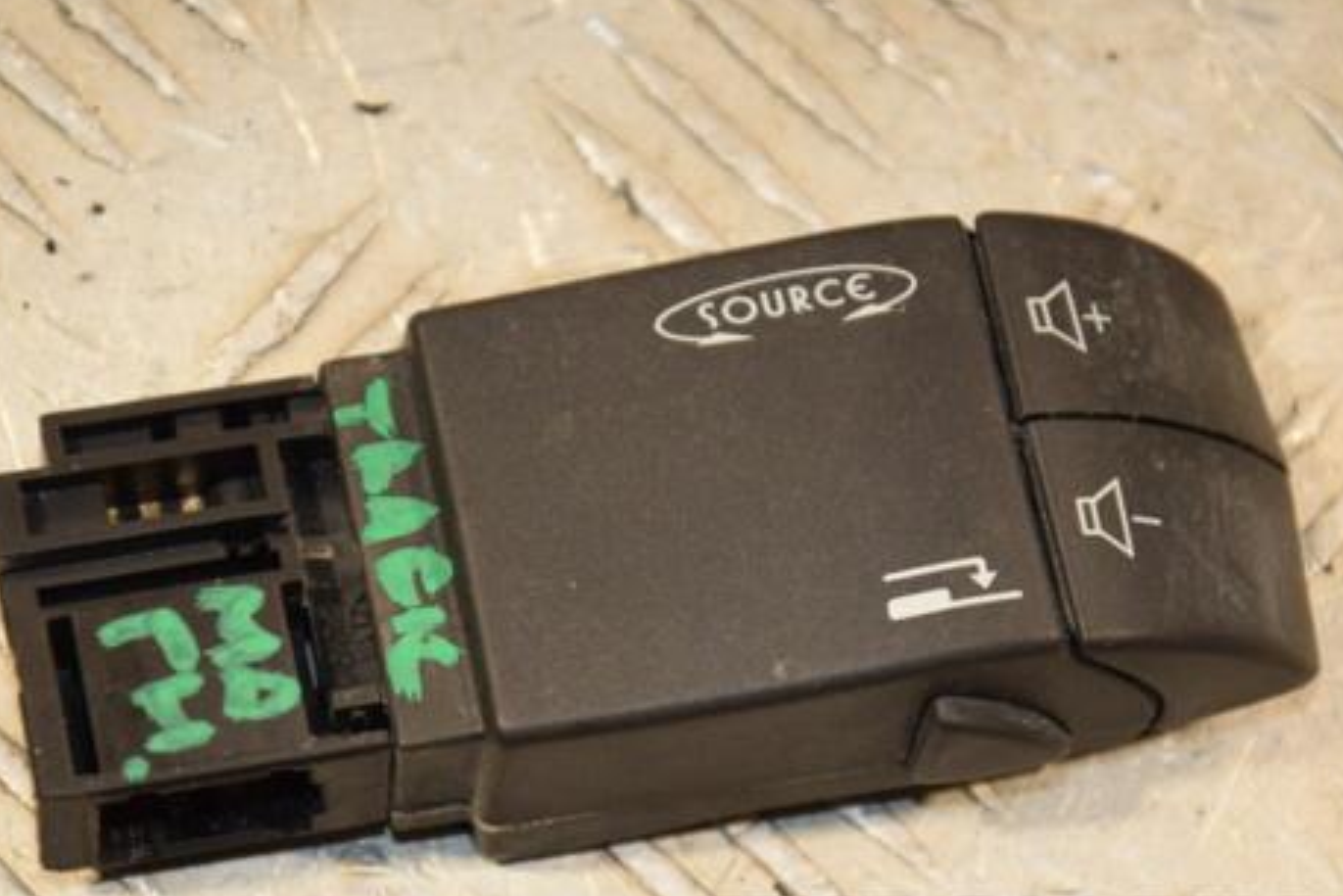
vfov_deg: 6.7
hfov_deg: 10.0
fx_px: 7711
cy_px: 552
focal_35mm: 207
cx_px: 658
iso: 800
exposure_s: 1/200
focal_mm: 105
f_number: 5.6
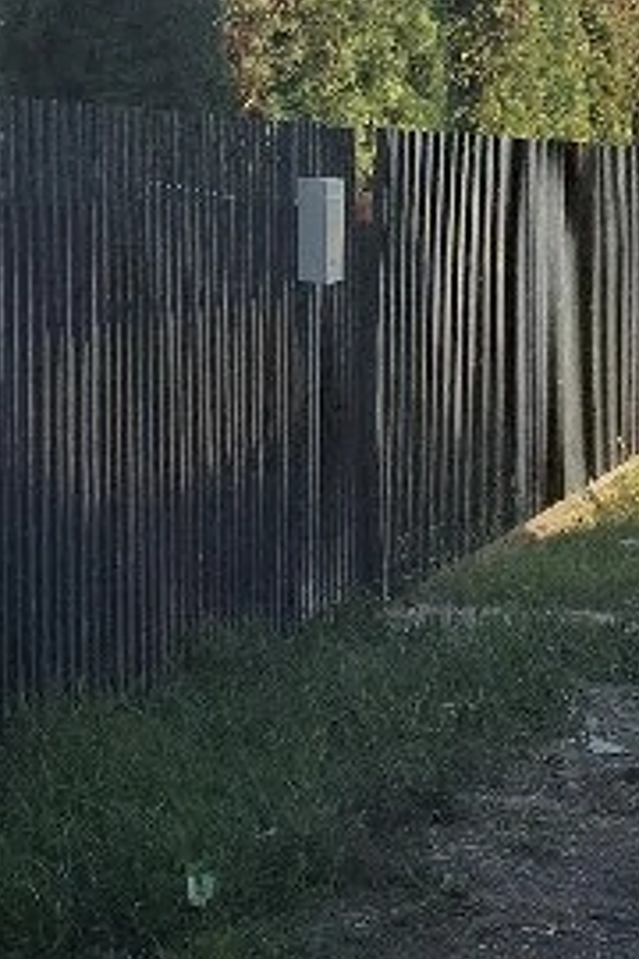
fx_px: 3142
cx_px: 1690
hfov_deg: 9.8
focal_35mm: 118
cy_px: 758
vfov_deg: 17.2
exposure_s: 1/625
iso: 50
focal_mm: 5.54
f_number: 1.8
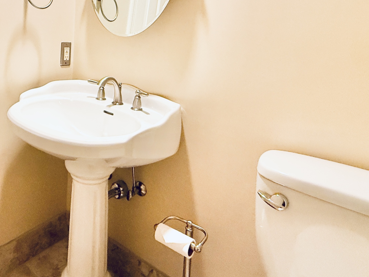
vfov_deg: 49.5
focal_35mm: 26
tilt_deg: -4.2
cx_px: 94
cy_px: 49
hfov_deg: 63.5
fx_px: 277
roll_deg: -0.2
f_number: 2.2
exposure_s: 1/60
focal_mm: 2.22
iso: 320
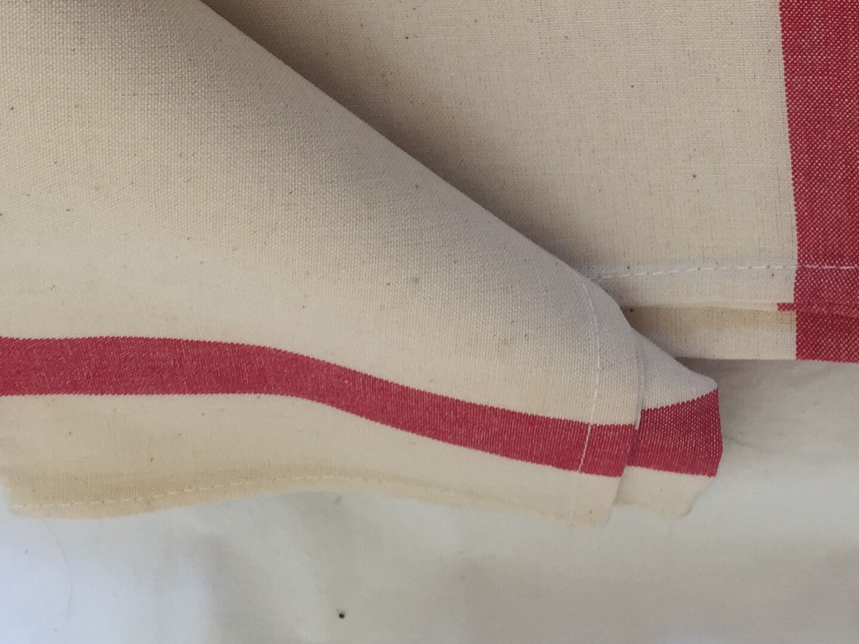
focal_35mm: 66
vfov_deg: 21.3
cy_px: -44
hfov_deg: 29.3
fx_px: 1638
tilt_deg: -61.3
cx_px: 498
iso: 32
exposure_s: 1/50
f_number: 2.2
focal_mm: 4.15
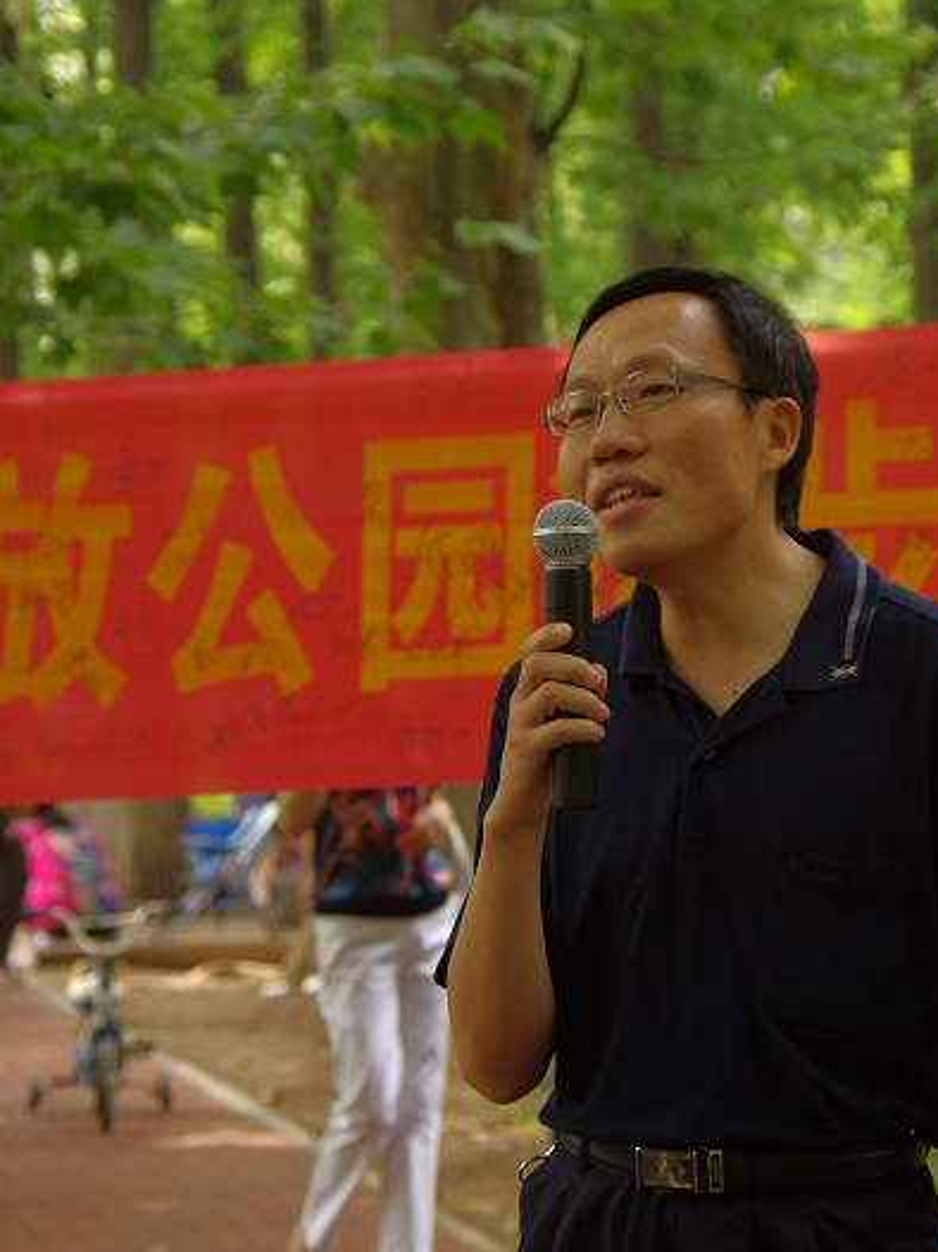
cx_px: 629
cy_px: 627
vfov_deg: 13.3
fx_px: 5388
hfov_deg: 9.9
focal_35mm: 149
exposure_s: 1/160
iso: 200
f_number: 4.5
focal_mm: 67.5
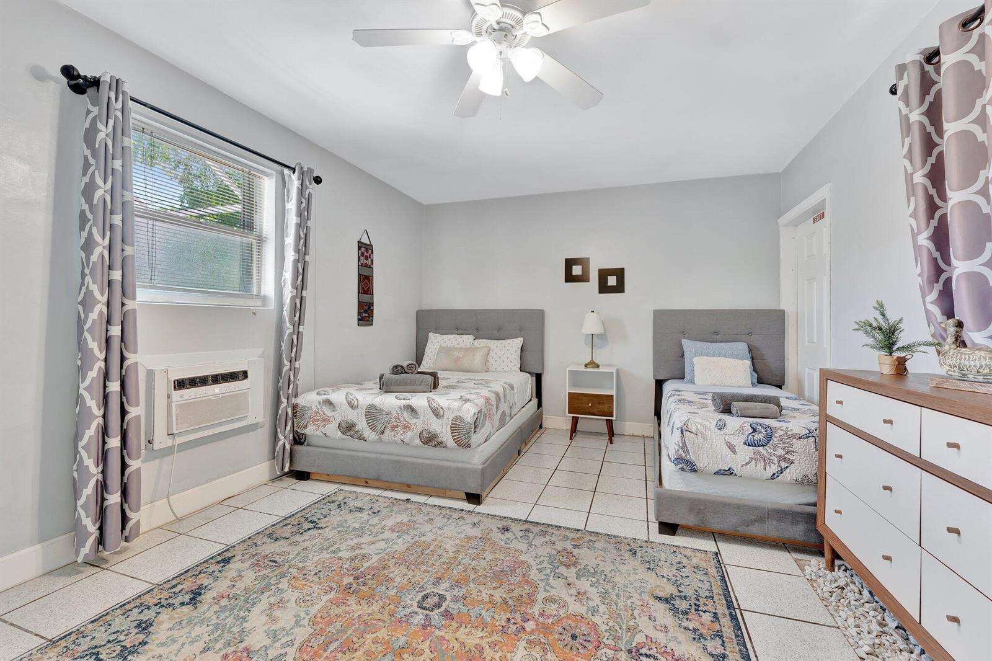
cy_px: 330
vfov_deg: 77.3
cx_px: 496
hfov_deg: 100.4
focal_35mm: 15
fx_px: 413
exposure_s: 1/1.67
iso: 400
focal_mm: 15
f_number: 8
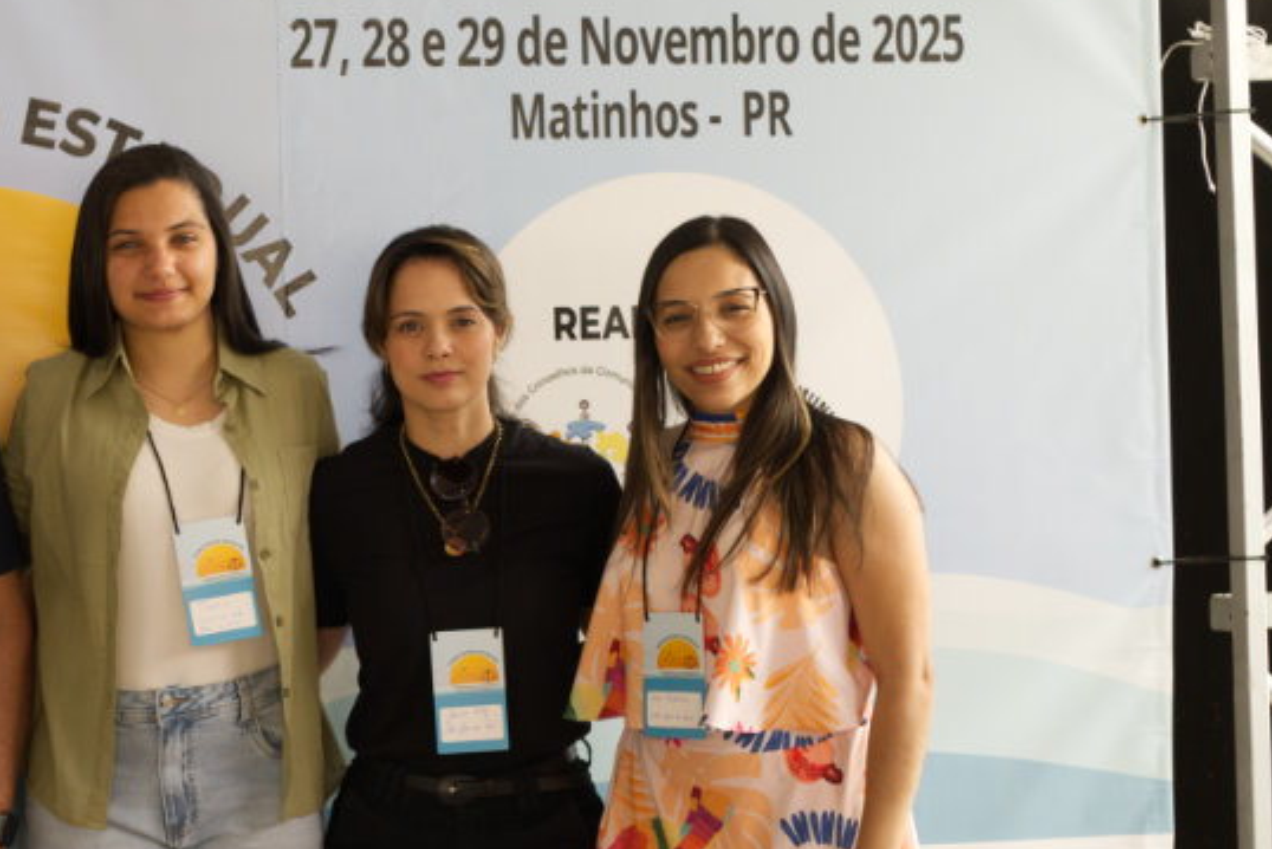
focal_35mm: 78
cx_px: 277
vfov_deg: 17.4
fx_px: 2757
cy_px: 609
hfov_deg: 25.6
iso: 320
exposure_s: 1/100
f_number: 4
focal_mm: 35
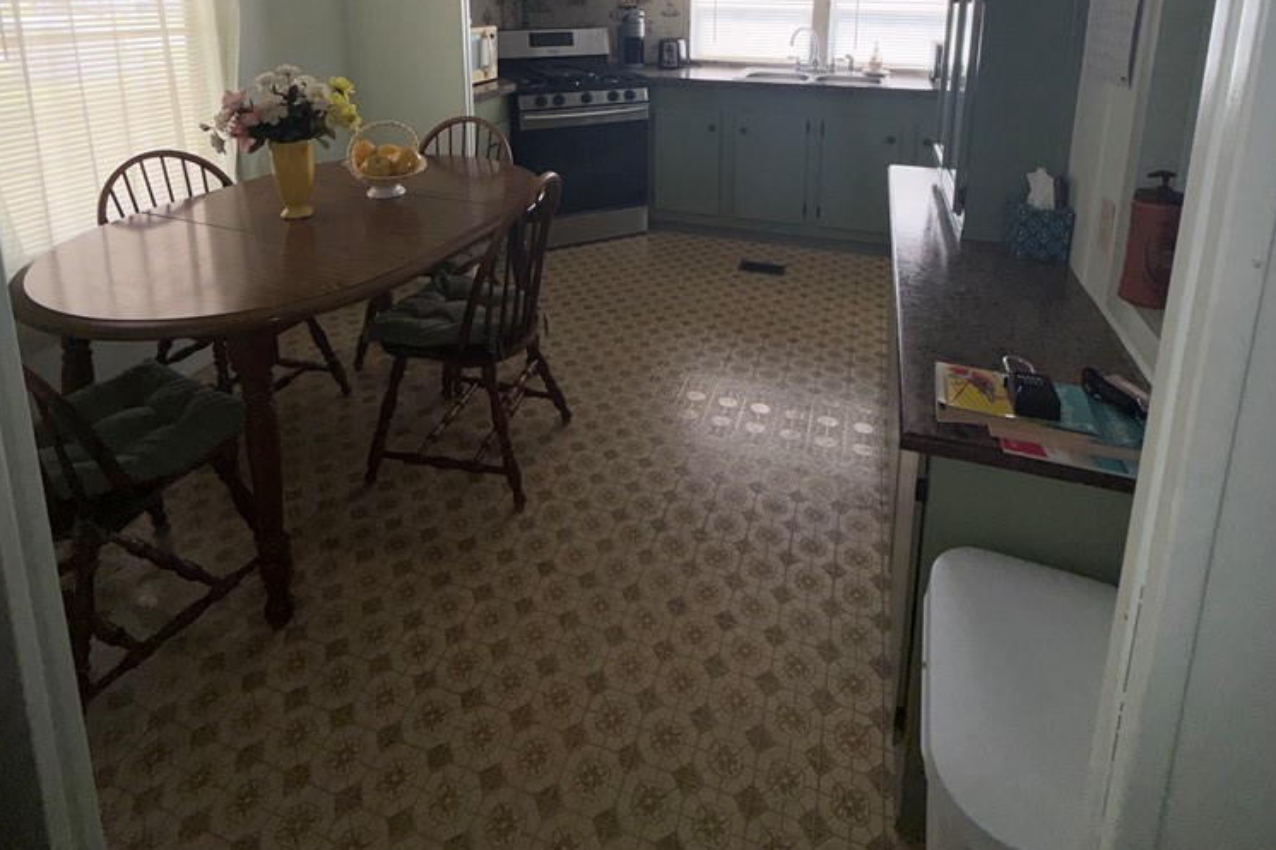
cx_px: 636
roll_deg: +0.1
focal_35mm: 20
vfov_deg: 55.9
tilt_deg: -9.8
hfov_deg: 84.0
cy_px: 132
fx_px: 709
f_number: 2.2
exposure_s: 1/122
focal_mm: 2.22
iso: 16
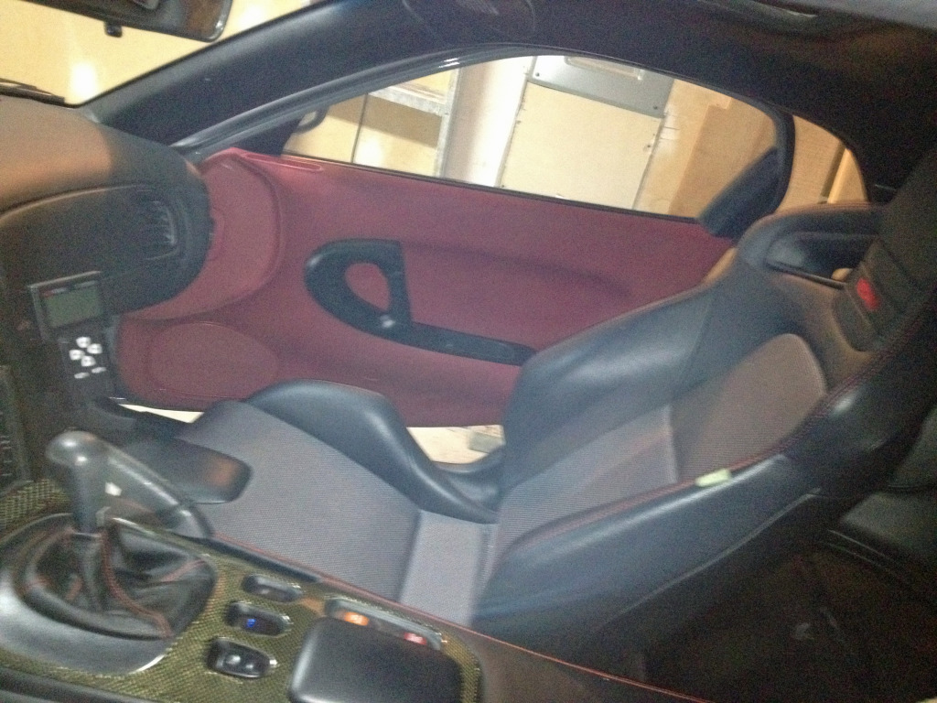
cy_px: 352
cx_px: 468
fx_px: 947
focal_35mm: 35
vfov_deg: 40.7
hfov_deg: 52.6
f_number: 2.4
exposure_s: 1/16
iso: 640
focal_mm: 4.3
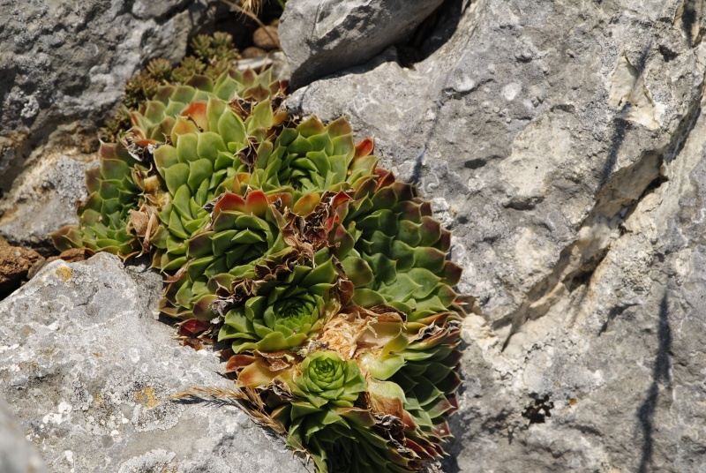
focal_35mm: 128
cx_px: 353
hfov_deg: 16.0
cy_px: 236
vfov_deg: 10.8
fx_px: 2504
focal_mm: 85
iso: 100
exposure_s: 1/320
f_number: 9
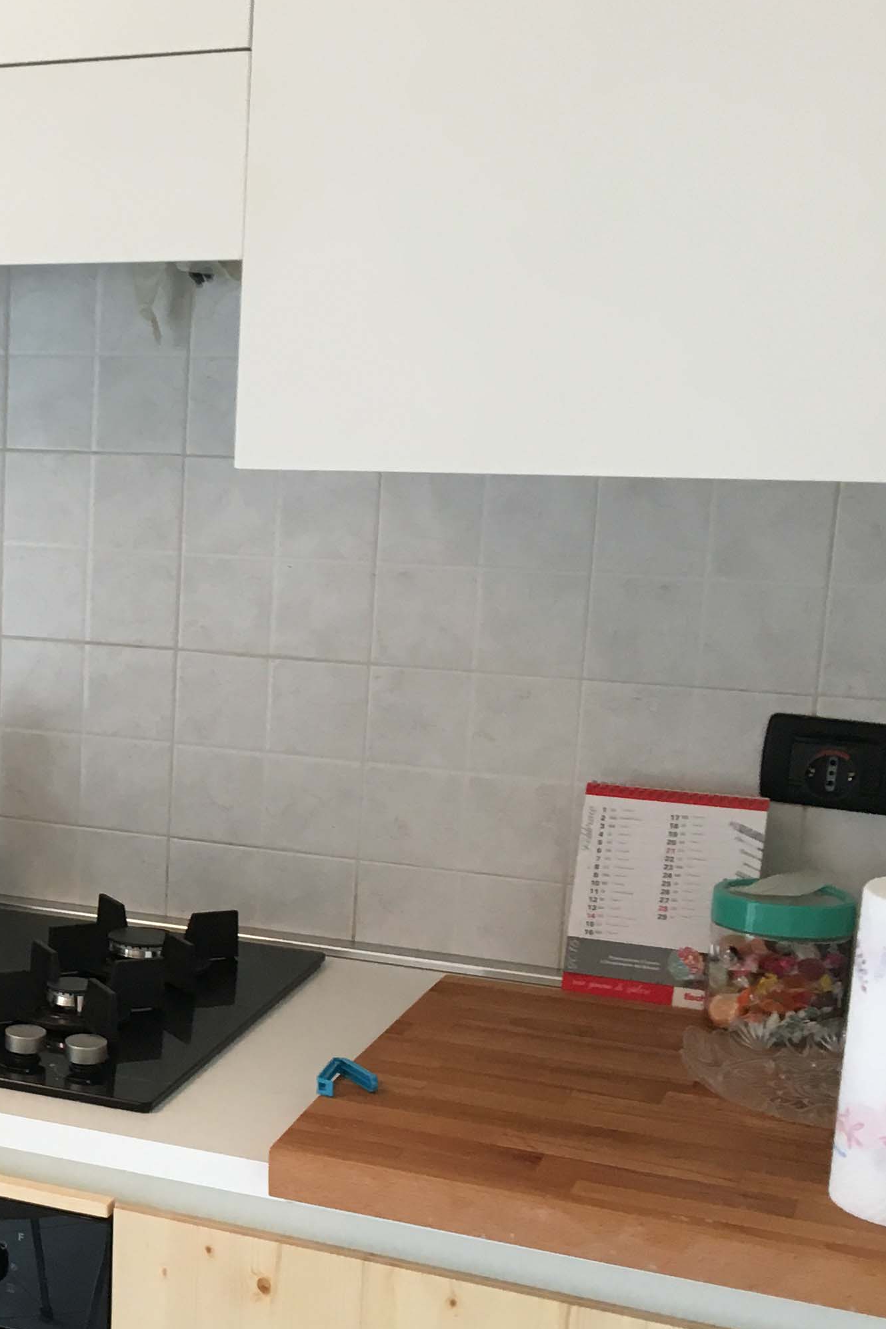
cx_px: -251
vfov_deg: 32.8
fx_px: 2252
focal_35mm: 61
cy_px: 813
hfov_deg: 20.4
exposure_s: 1/33
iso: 80
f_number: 2.2
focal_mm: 4.15
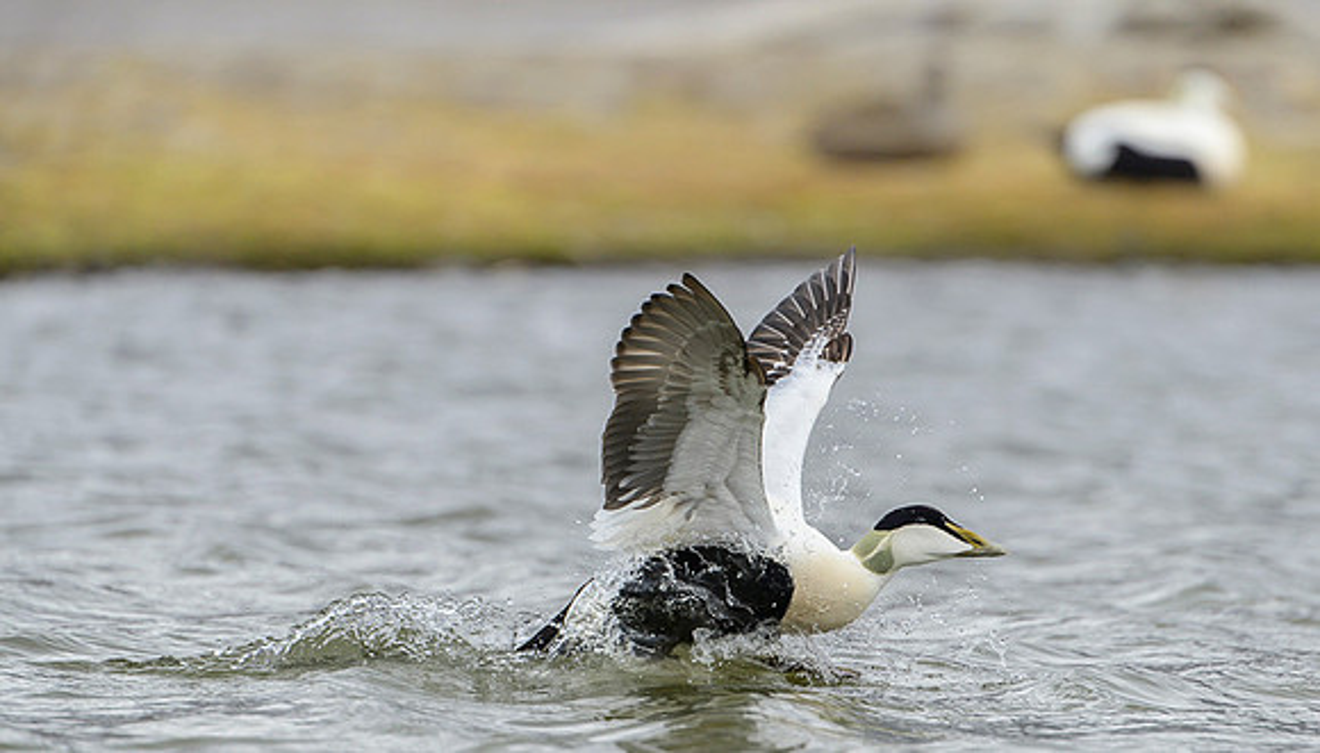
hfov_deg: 4.5
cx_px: 745
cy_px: 443
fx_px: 16694
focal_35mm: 475
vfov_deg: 2.6
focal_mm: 400
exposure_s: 1/1600
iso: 800
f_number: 5
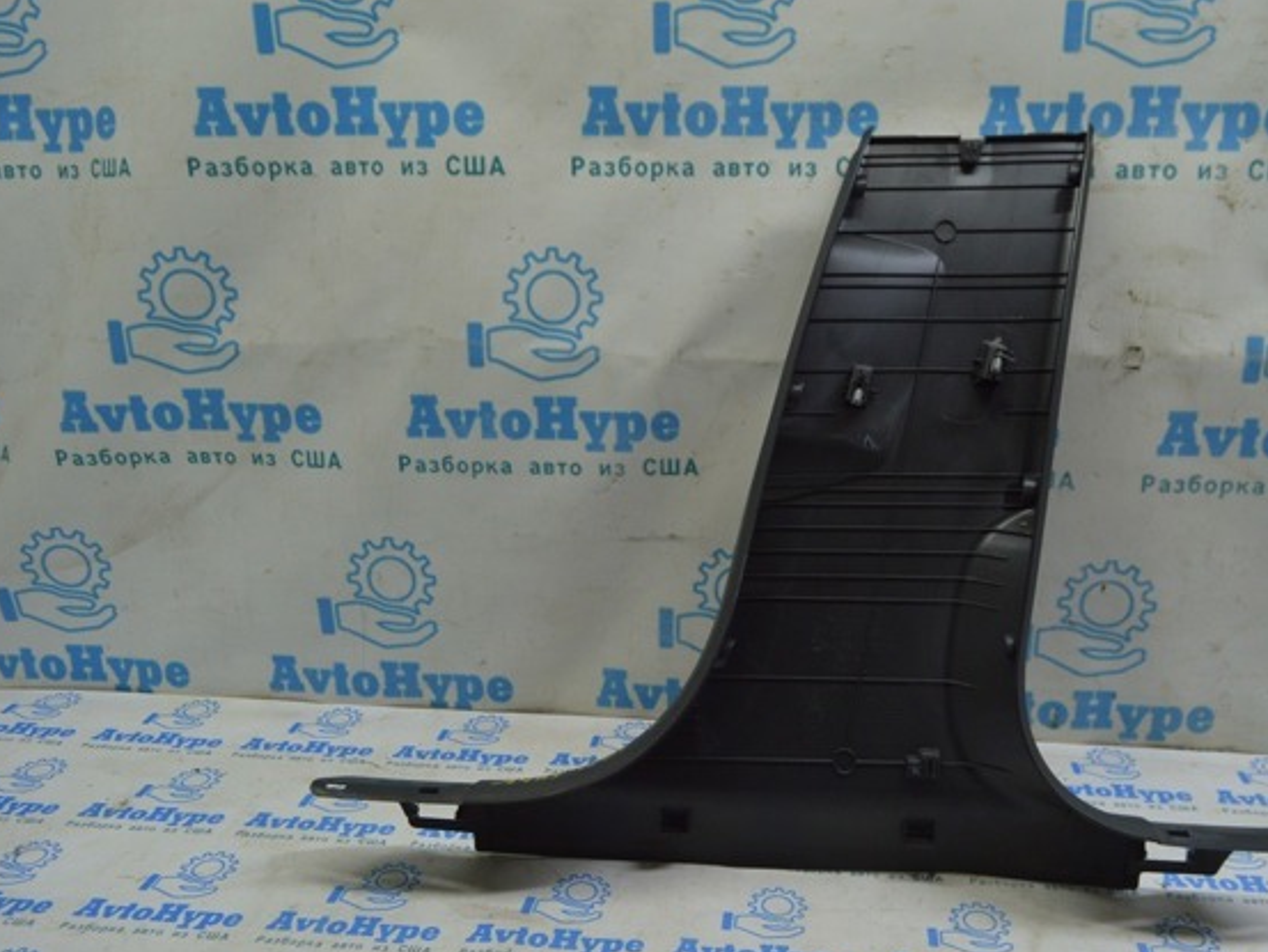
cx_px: 702
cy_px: 476
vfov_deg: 46.8
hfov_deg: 59.8
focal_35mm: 30
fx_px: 1099
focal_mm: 18
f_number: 5.6
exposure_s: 1/40
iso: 400
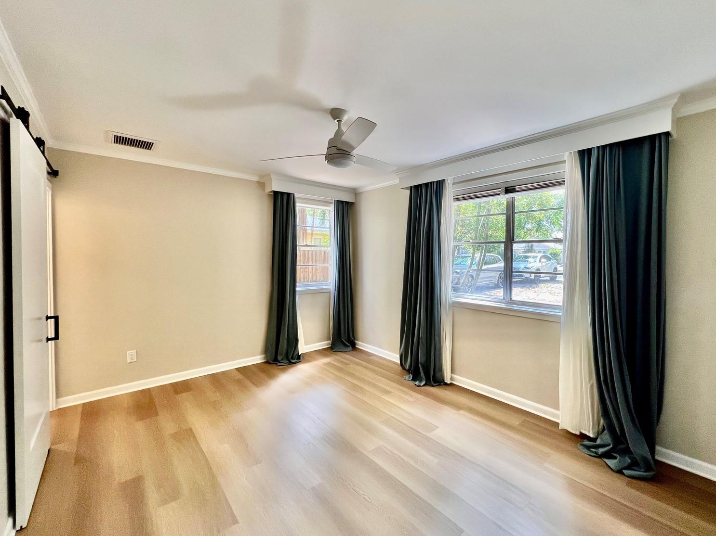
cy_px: 263
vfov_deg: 85.6
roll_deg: +0.4
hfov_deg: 102.0
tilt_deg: -1.2
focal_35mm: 14
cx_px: 373
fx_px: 290
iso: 50
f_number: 1.8
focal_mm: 1.57
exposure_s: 1/120
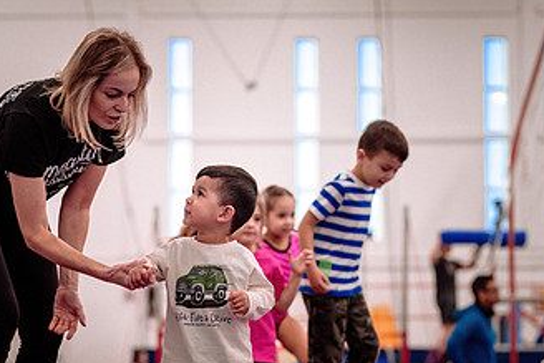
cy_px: 273
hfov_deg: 13.3
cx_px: 259
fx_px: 2328
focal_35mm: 154
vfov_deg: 8.9
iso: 1600
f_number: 2.8
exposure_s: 1/400
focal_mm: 82
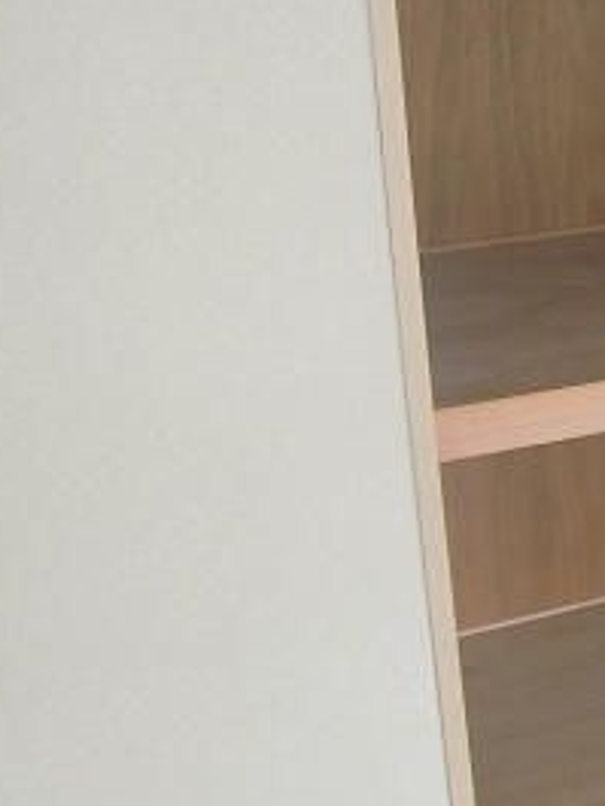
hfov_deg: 21.6
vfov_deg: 32.7
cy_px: 228
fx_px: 1351
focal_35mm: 58
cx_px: 879
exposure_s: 1/60
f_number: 3.2
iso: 100
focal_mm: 4.3
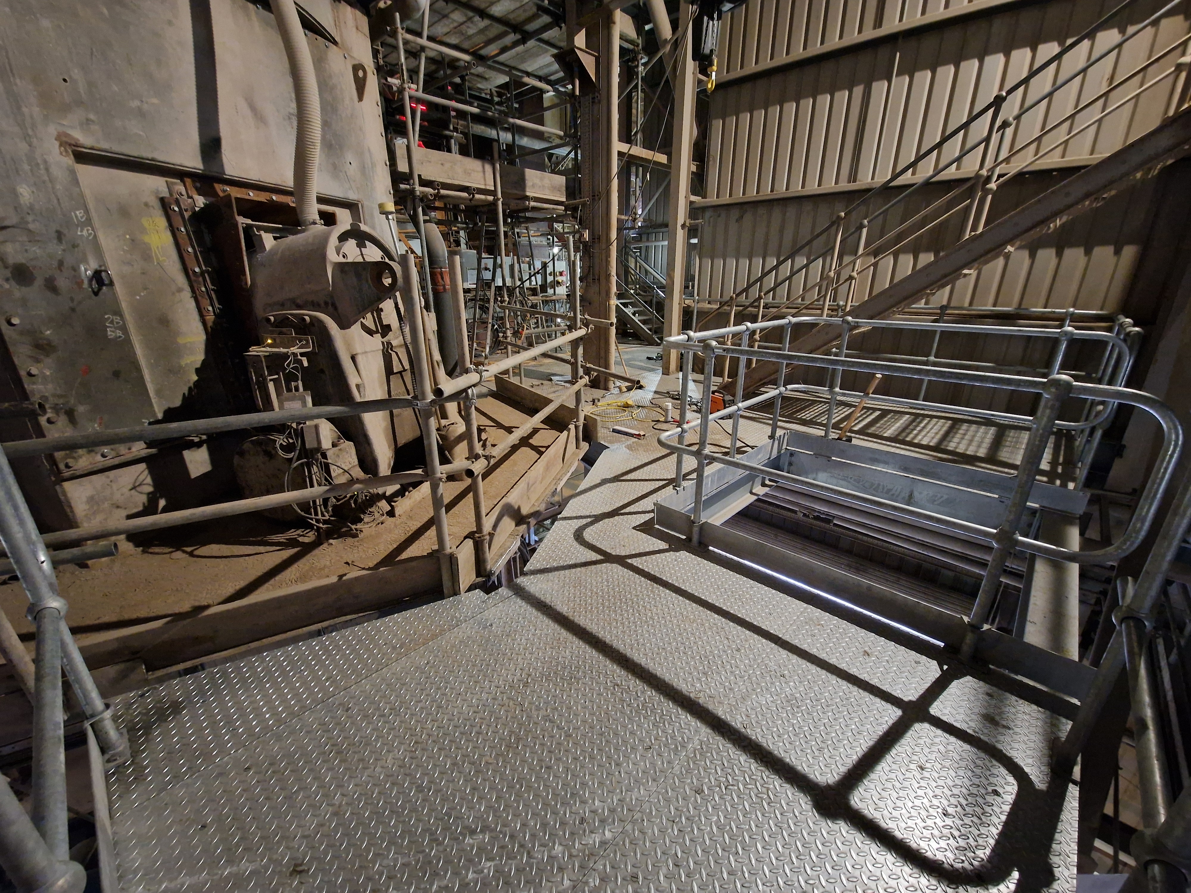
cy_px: 446
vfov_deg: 89.9
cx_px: 596
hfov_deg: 106.2
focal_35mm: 13
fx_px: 447
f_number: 2.2
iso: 1000
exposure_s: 1/25
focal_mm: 2.2
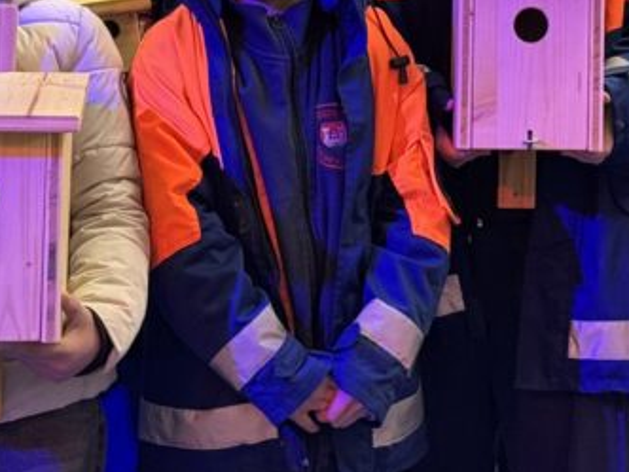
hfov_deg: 13.2
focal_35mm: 148
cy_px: -64
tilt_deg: -4.6
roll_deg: +0.6
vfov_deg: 9.9
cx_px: 629
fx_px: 2689
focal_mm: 6.76
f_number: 1.78
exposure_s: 1/50
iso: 250
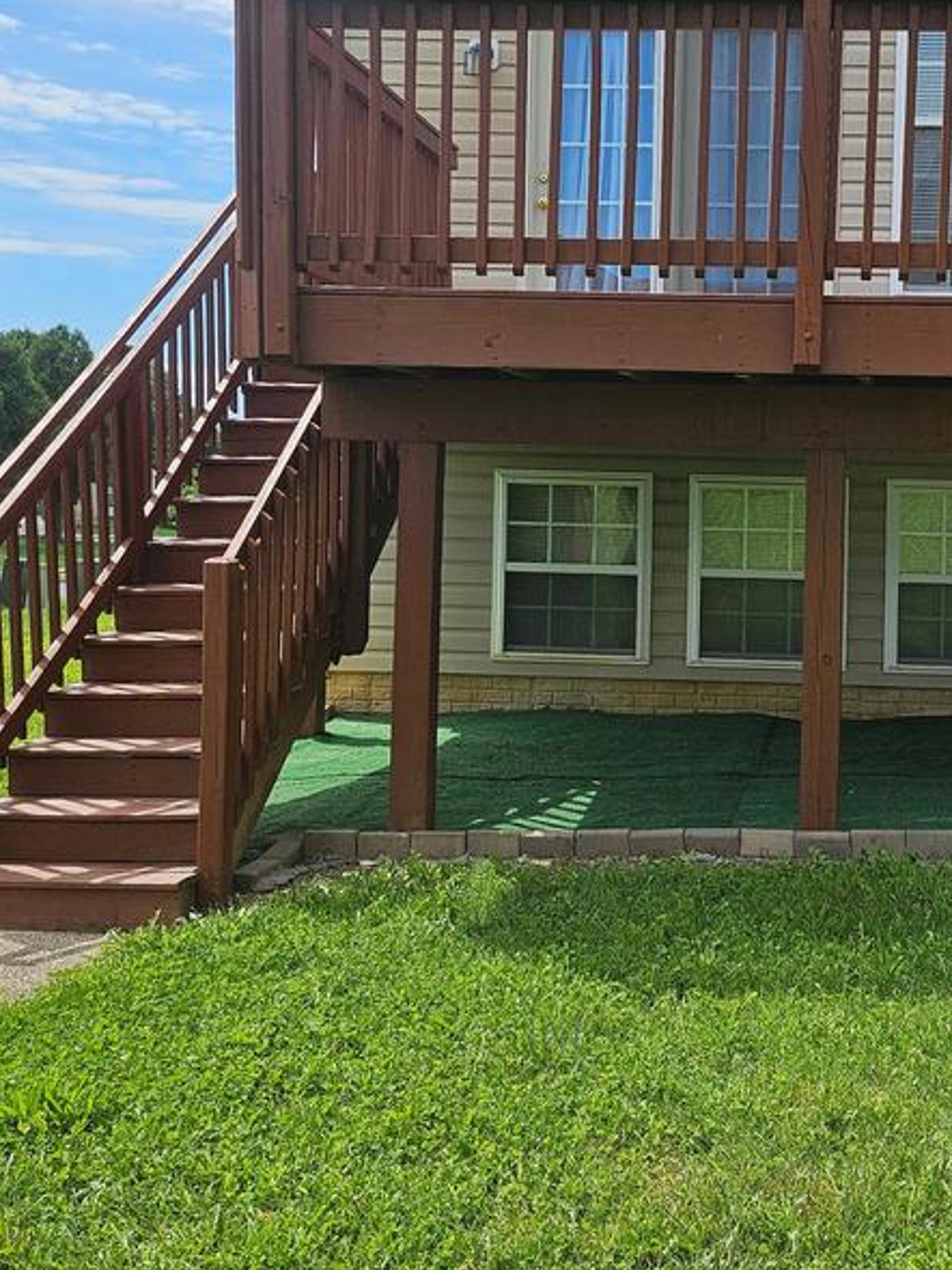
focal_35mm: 44
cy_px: 459
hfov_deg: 32.0
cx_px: 767
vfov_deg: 42.5
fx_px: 1613
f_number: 1.8
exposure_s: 1/4397
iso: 50
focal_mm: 5
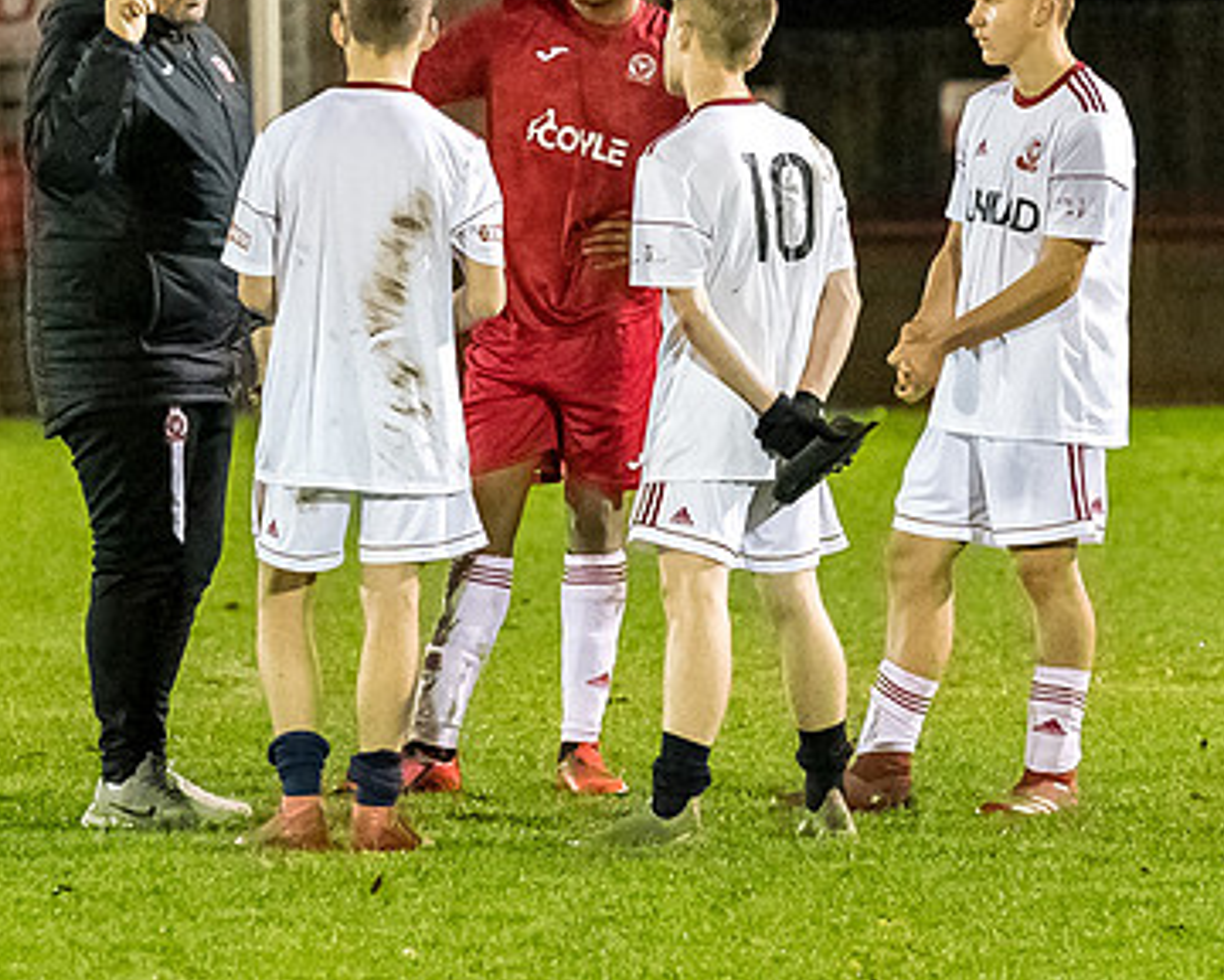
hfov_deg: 3.0
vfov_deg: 2.4
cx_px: 466
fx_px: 23293
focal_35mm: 643
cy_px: 342
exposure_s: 1/400
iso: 6400
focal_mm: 200
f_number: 4
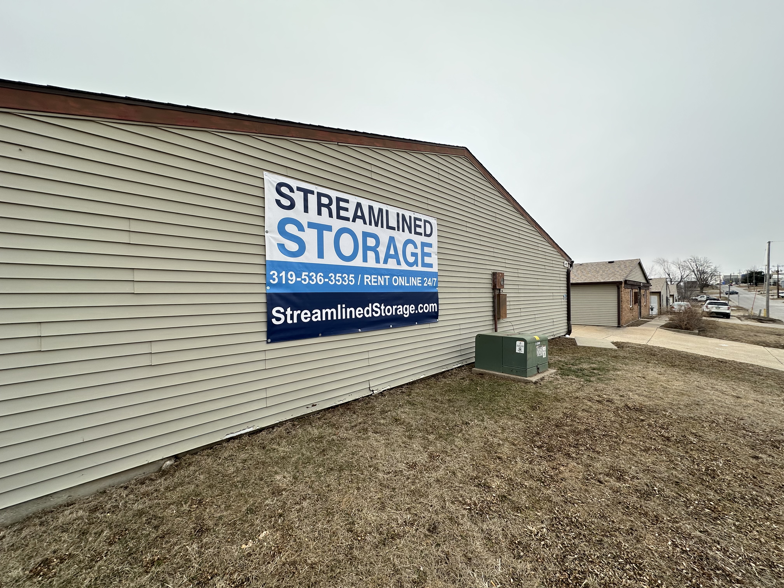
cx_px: 392
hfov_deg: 102.1
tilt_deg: +0.0
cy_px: 294
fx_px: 317
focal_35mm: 14
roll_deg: +1.0
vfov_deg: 85.7
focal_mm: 2.22
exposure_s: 1/572
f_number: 2.2
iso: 40
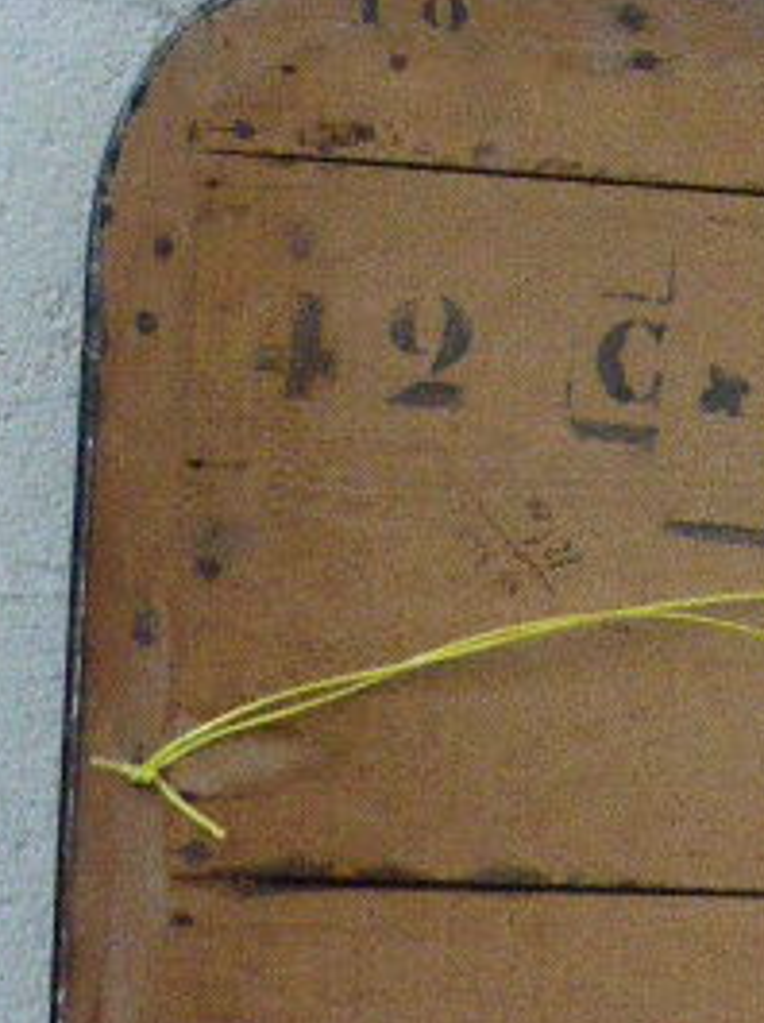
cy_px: 703
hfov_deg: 19.1
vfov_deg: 25.8
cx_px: 752
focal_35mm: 75
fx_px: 2212
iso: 1600
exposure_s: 1/125
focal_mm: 5.4
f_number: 3.6
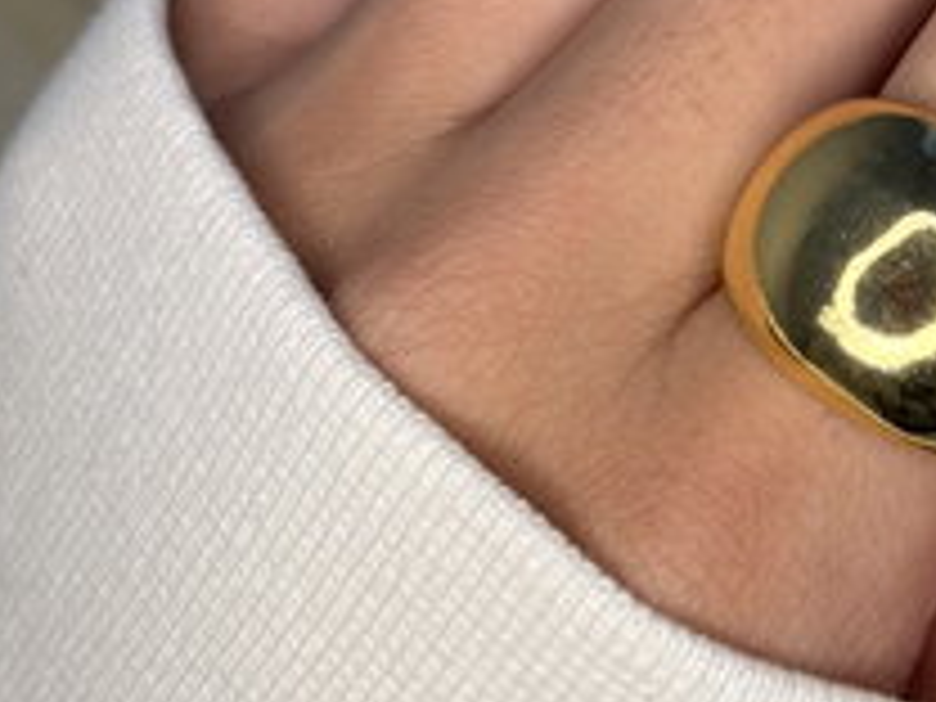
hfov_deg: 15.8
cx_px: 842
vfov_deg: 11.9
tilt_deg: -58.4
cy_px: 34
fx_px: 3326
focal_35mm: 123
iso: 80
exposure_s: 1/109
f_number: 1.78
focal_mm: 6.76
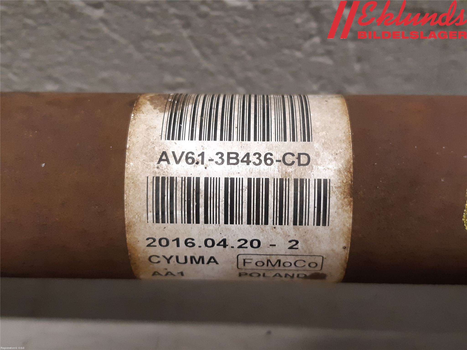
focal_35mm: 26
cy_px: 175
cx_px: 234
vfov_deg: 53.1
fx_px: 351
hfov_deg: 67.3
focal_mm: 3.93
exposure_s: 1/50
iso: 200
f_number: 1.7
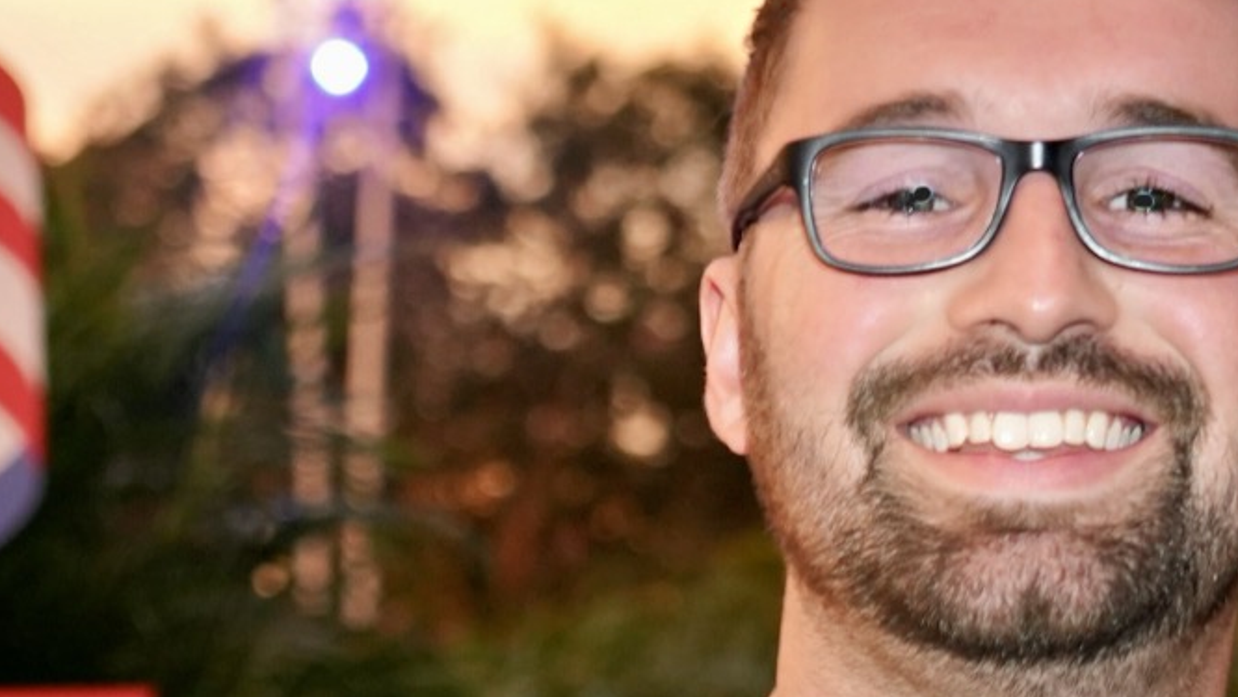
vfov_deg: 7.2
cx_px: -54
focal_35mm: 166
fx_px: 5451
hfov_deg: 12.8
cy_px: 983
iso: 1000
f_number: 4
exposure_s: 1/60
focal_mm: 48
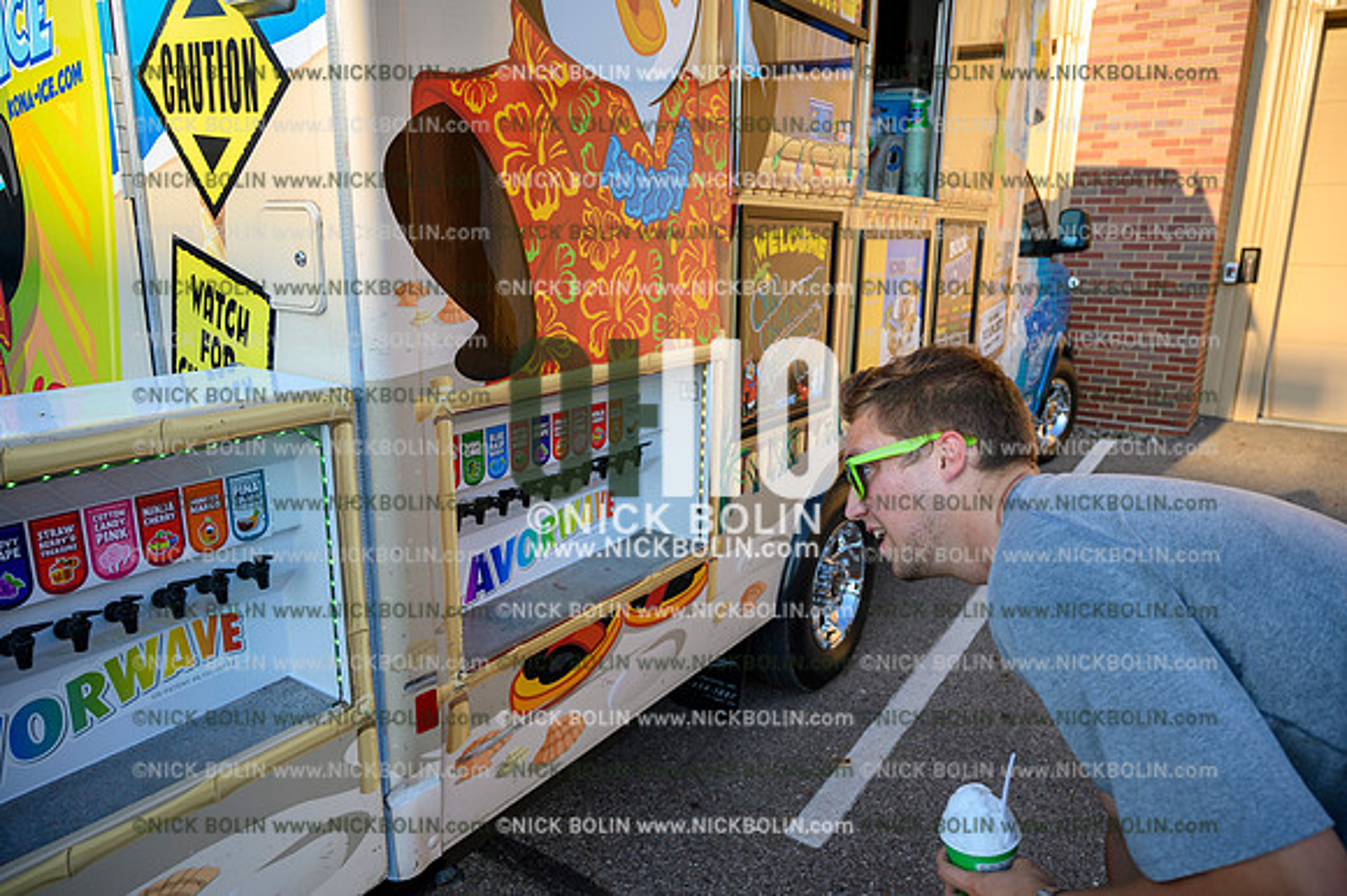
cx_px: 674
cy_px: 448
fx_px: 897
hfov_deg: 73.8
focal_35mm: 24
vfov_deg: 53.1
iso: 125
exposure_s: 1/200
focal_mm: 24
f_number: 4
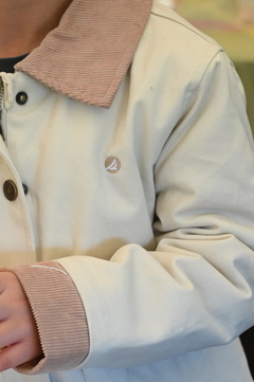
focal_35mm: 176
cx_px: 24
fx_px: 1866
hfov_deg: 7.8
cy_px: 137
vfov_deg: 11.7
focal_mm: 62
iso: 2500
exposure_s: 1/250
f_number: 4
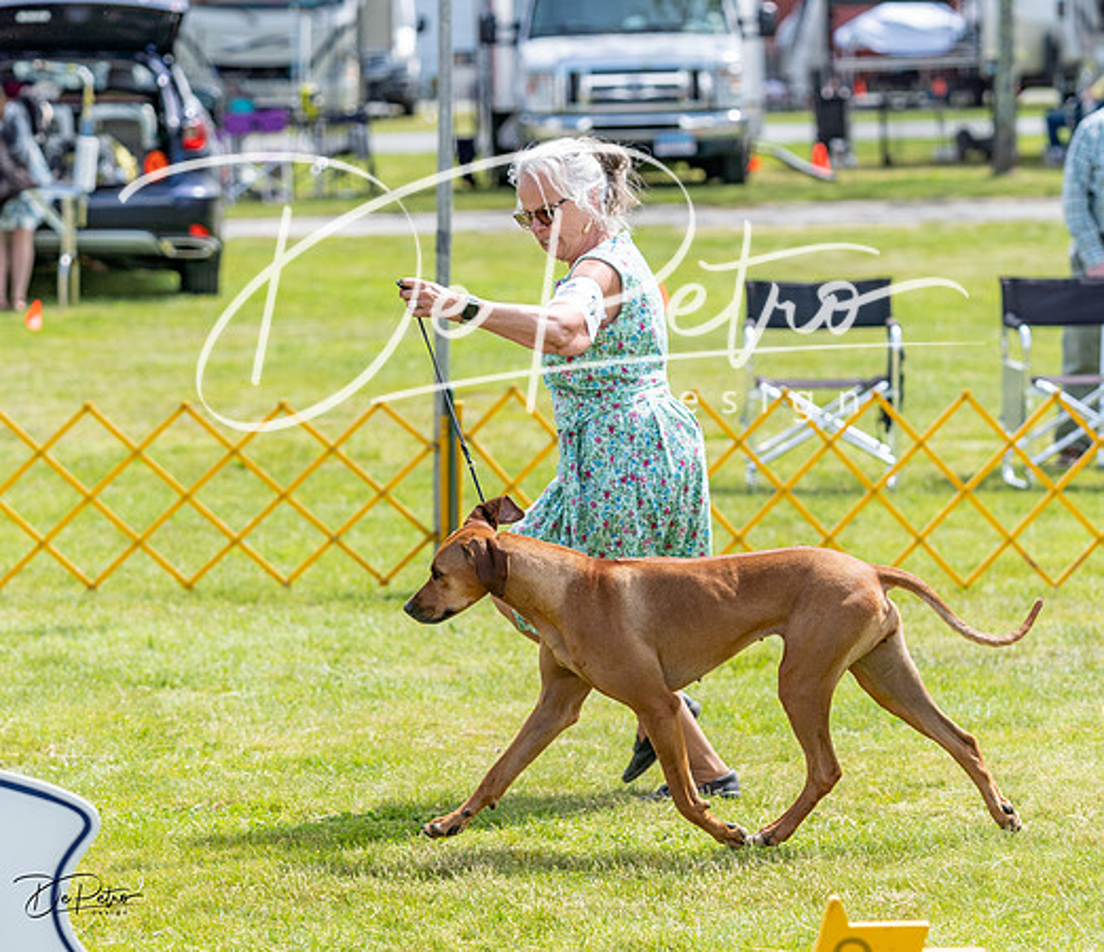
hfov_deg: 12.0
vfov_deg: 10.3
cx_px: 543
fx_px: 5268
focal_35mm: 156
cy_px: 436
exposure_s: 1/1000
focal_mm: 106
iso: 100
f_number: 3.5
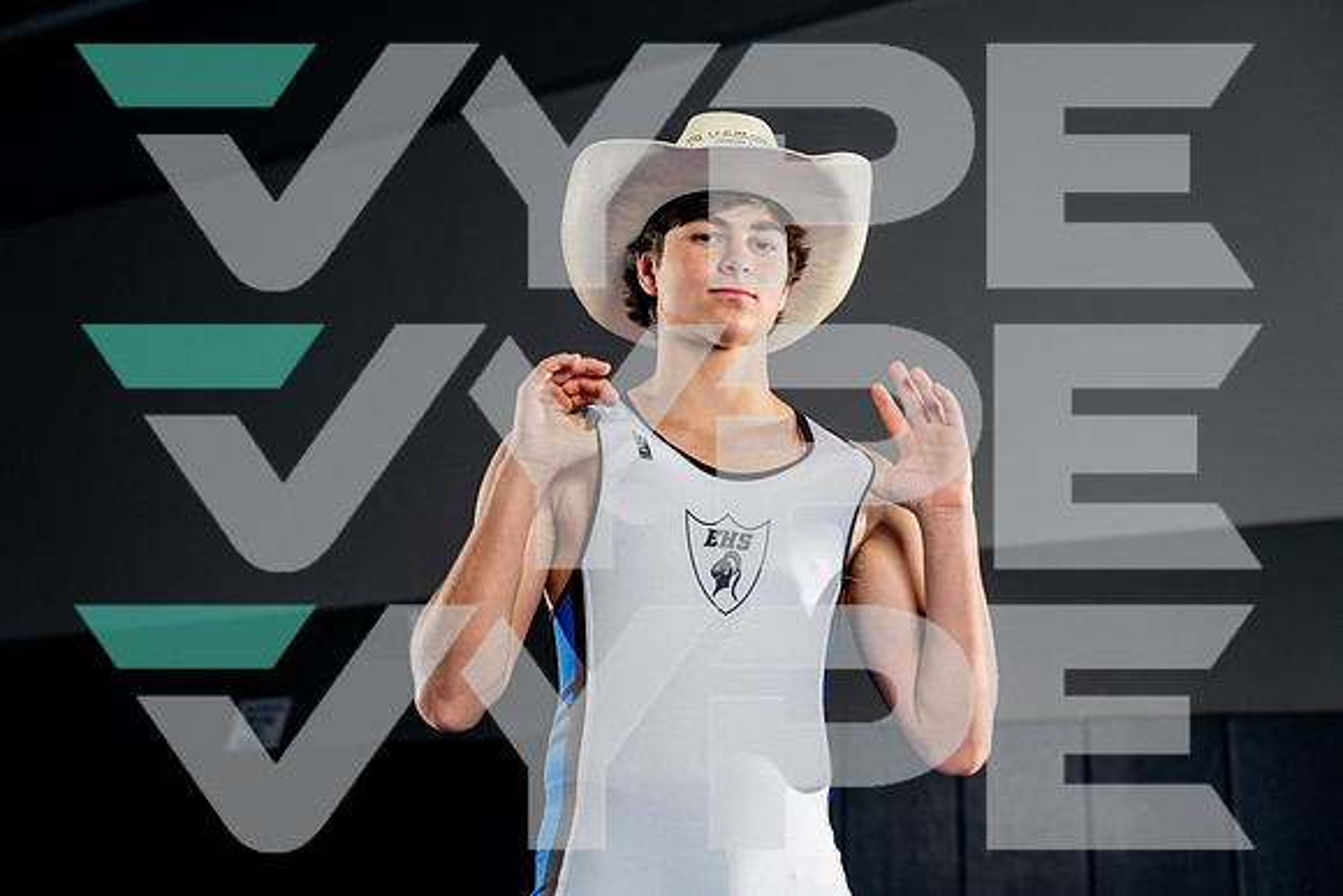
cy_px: 448
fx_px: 1978
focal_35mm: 53
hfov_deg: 37.5
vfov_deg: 25.5
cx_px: 672
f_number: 4
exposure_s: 1/250
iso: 125
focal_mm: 53
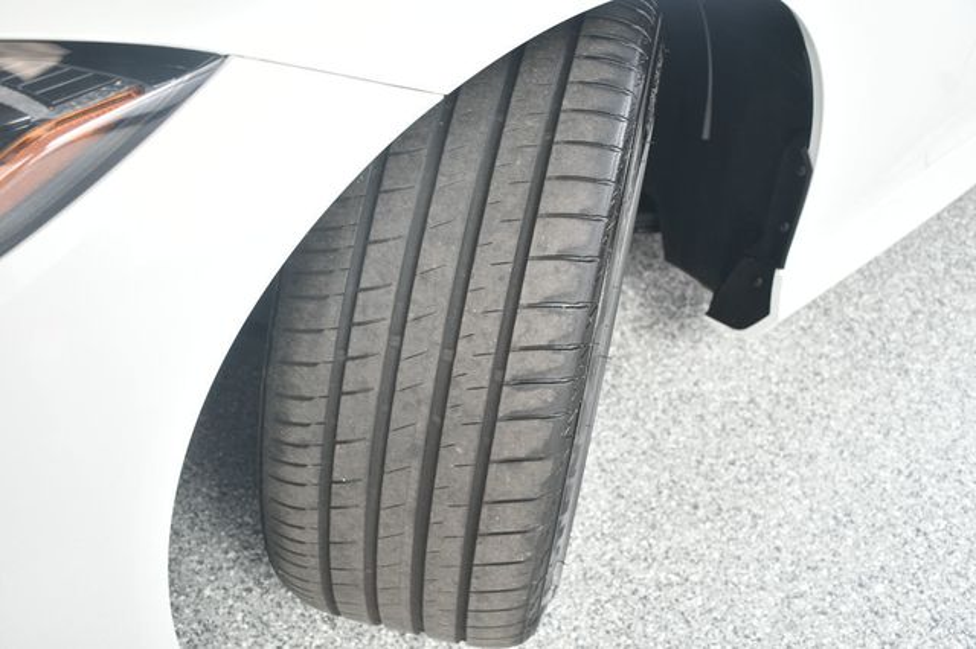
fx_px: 1084
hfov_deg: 48.5
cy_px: 324
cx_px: 488
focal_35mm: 40
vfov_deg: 33.4
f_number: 4.5
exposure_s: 1/160
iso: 100
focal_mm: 27
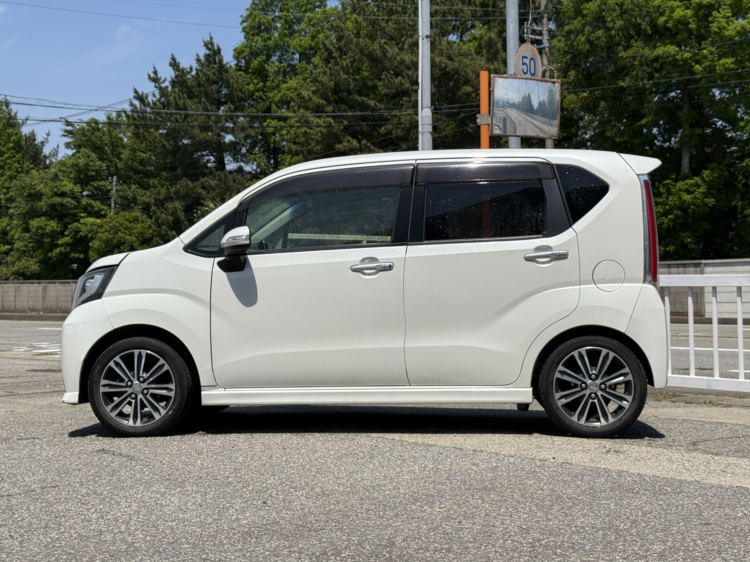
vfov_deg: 29.1
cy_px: 274
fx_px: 1083
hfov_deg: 38.2
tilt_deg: +1.1
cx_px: 384
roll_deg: +0.4
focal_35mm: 50
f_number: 1.78
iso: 64
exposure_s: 1/8772
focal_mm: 6.76
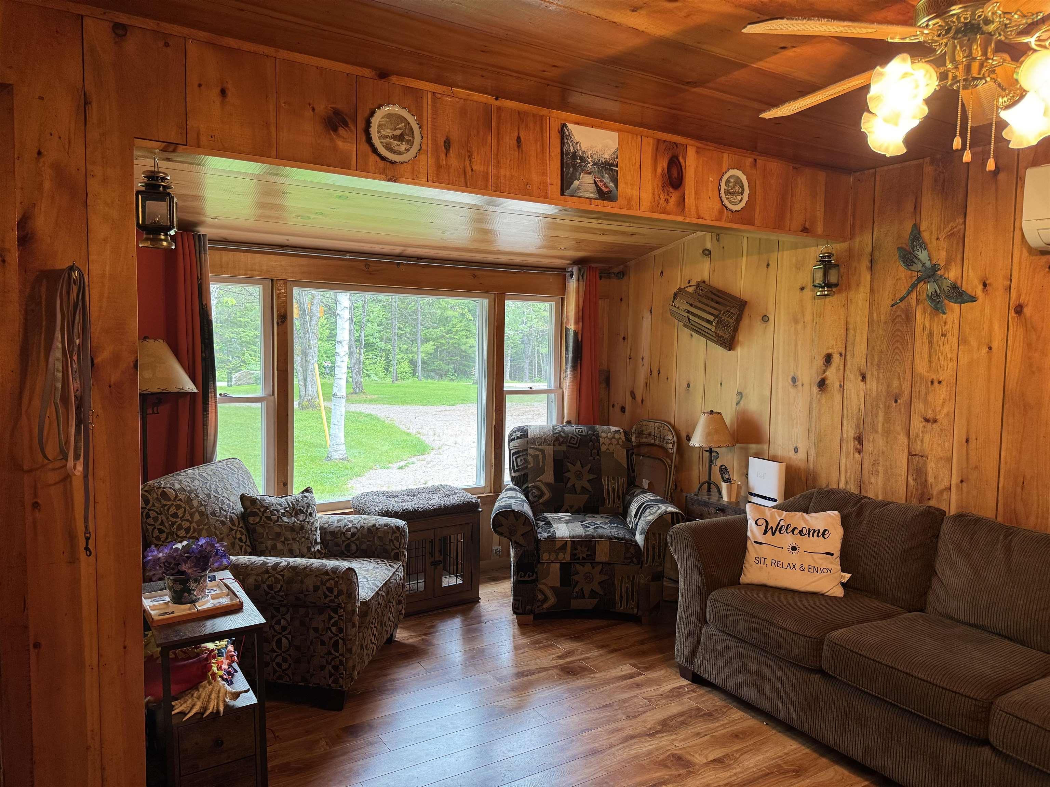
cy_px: 394
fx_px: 728
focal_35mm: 24
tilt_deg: -3.6
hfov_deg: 71.6
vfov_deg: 56.8
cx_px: 525
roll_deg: -1.1
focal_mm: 6.76
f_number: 1.78
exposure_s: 1/60
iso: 250
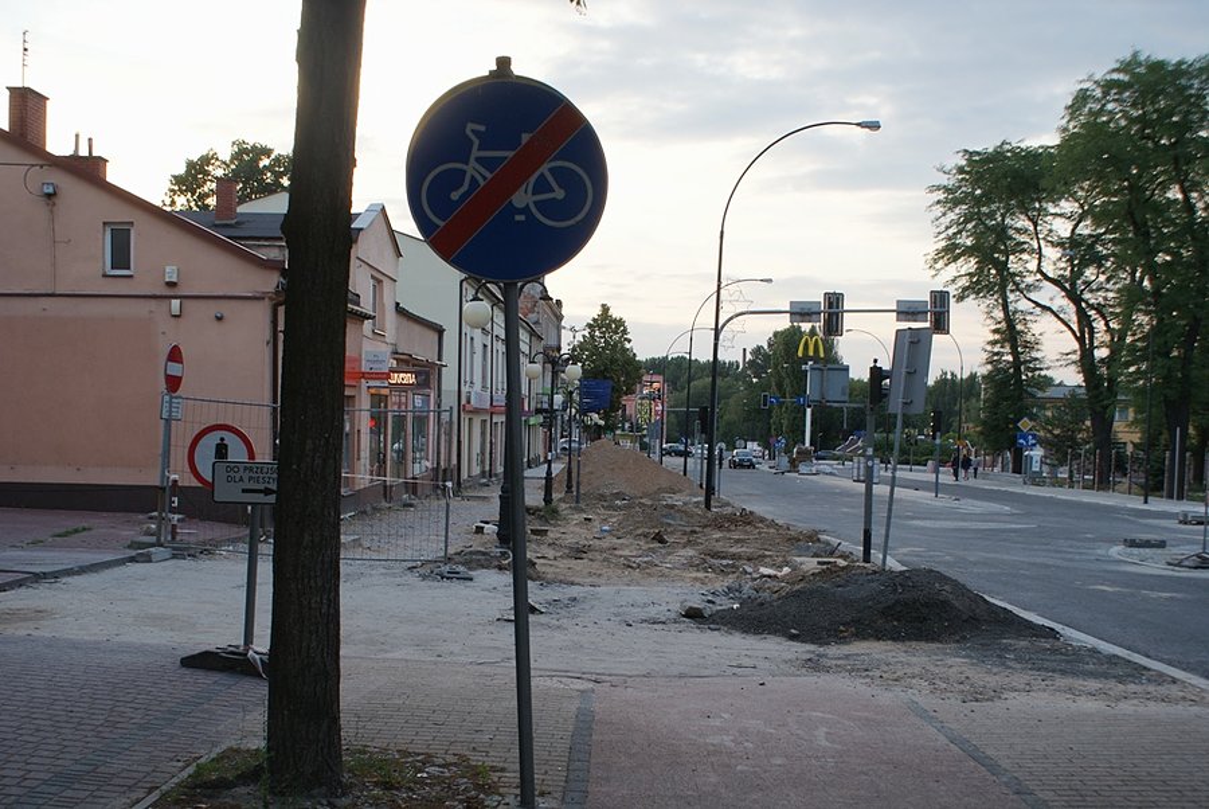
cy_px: 404
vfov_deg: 34.3
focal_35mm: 39
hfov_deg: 49.5
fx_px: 1311
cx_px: 604
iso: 100
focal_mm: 26
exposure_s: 1/80
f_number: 5.6
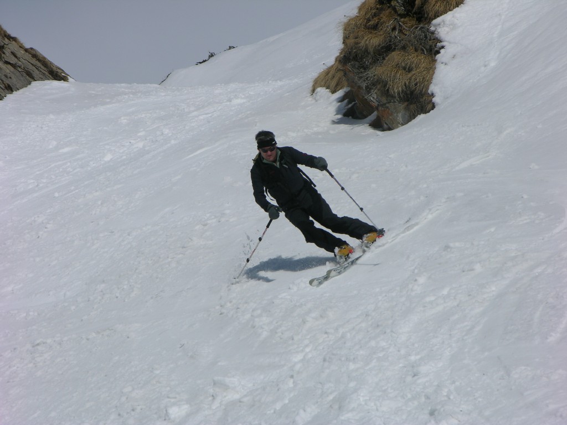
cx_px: 284
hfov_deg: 9.0
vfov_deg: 6.8
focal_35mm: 220
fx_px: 3604
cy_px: 212
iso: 50
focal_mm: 56.7
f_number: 7.3
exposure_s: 1/692
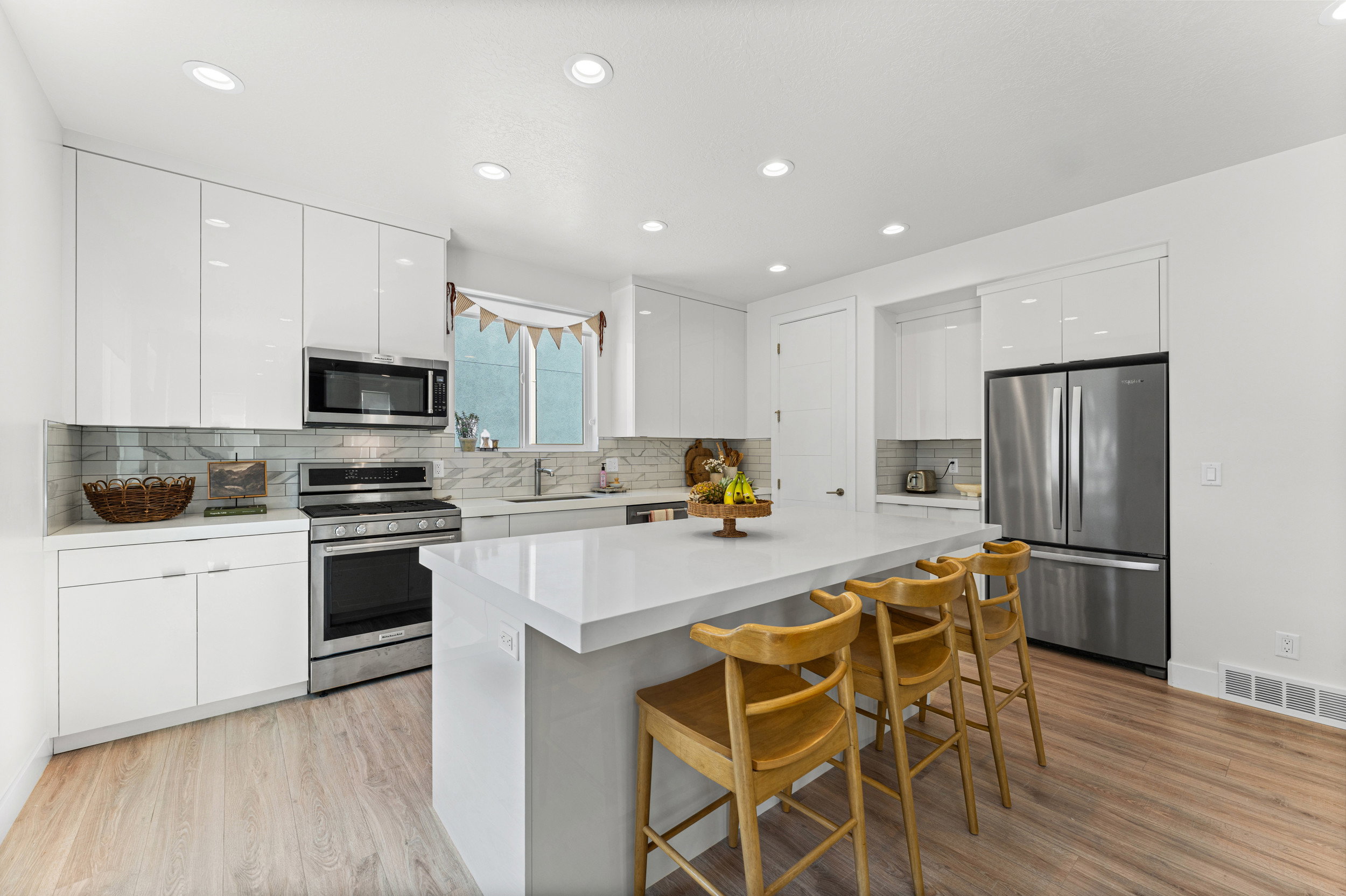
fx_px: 523
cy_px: 448
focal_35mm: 14
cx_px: 673
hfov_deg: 104.3
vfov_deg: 81.2
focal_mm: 14
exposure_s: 1/10
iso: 250
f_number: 9
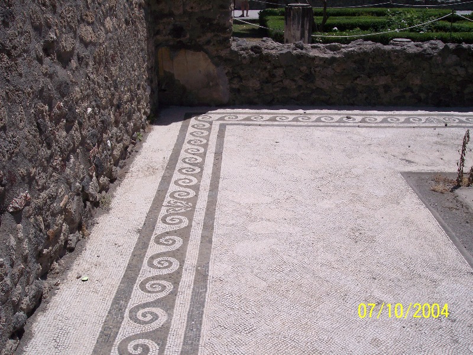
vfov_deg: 37.7
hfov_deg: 49.0
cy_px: 178
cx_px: 236
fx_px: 519
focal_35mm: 38
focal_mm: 8
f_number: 4.8
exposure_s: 1/1000
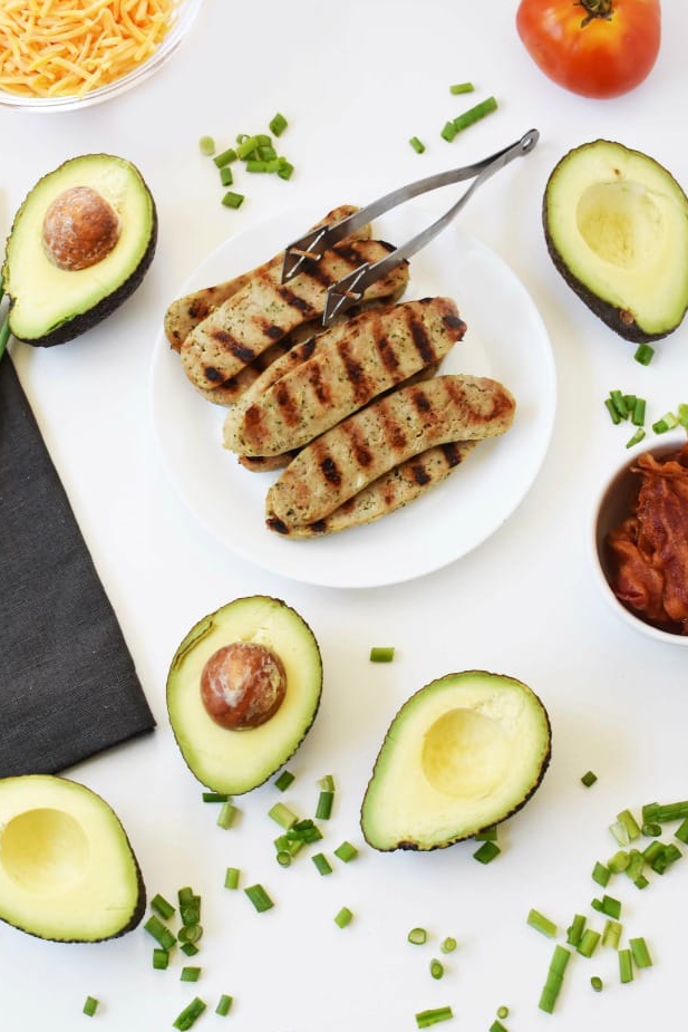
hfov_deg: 22.8
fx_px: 1707
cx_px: 366
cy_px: 505
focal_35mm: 60
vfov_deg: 33.6
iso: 800
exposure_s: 1/160
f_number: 6.3
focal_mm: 35
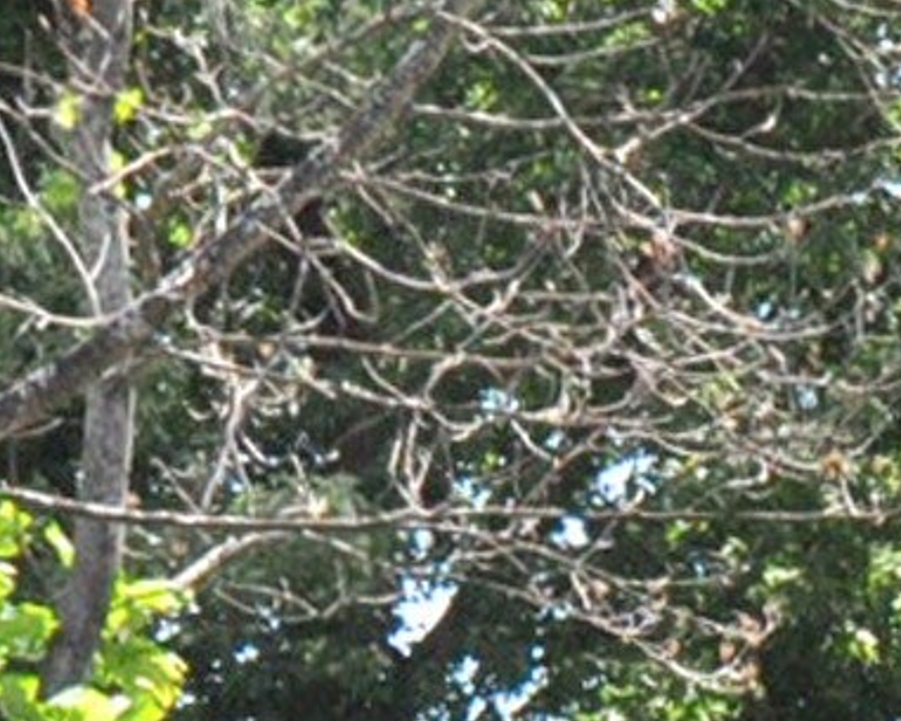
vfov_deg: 6.9
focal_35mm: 214
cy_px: 1663
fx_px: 5708
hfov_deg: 8.8
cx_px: 1365
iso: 1600
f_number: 8
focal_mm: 20
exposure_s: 1/1250
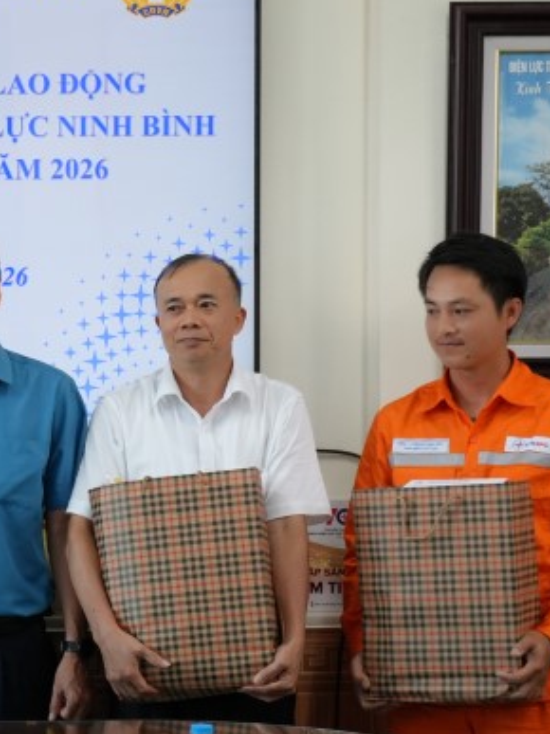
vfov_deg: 15.2
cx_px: -171
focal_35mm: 130
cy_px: 430
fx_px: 2757
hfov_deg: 11.1
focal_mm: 41
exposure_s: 1/160
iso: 800
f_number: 5
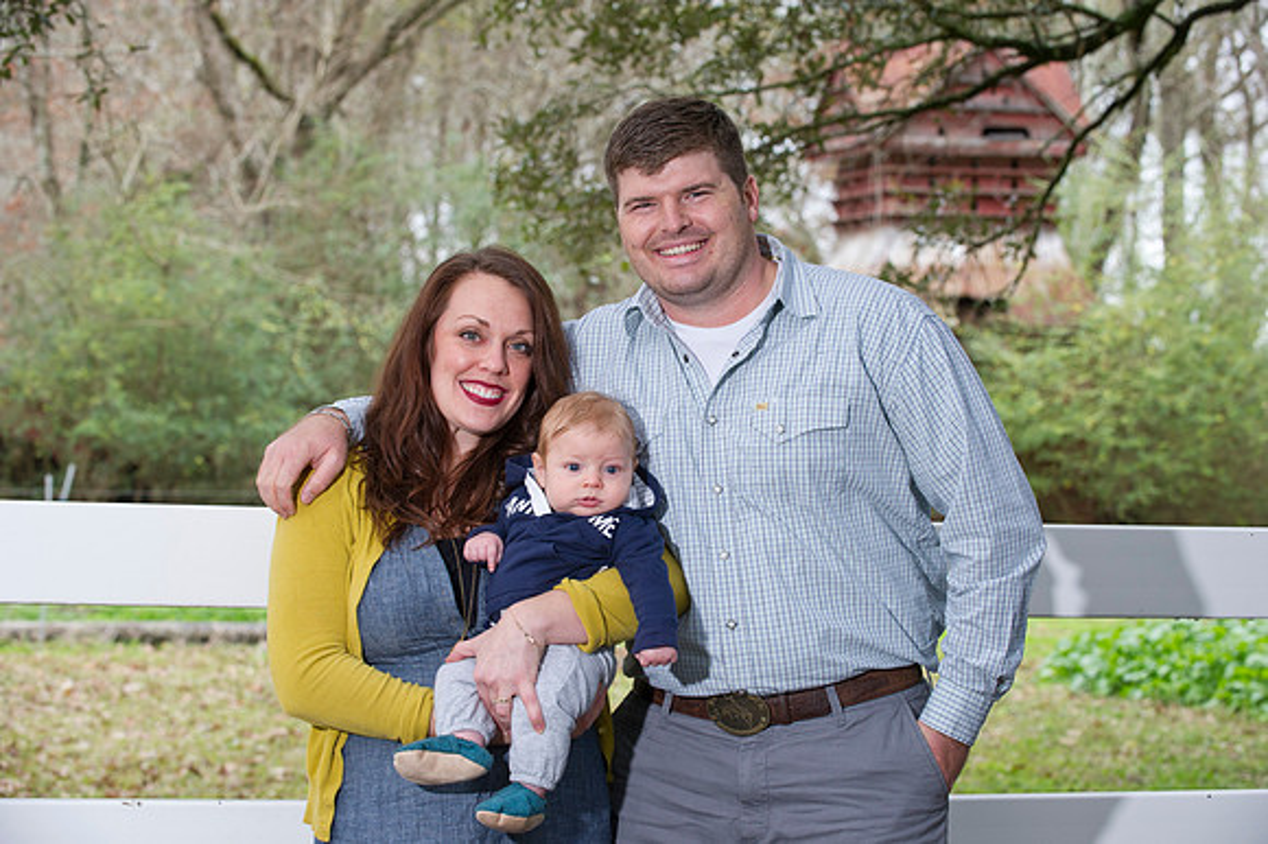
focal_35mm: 86
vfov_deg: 15.9
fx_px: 3027
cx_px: 634
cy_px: 422
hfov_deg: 23.7
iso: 800
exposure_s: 1/125
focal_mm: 86
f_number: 5.6
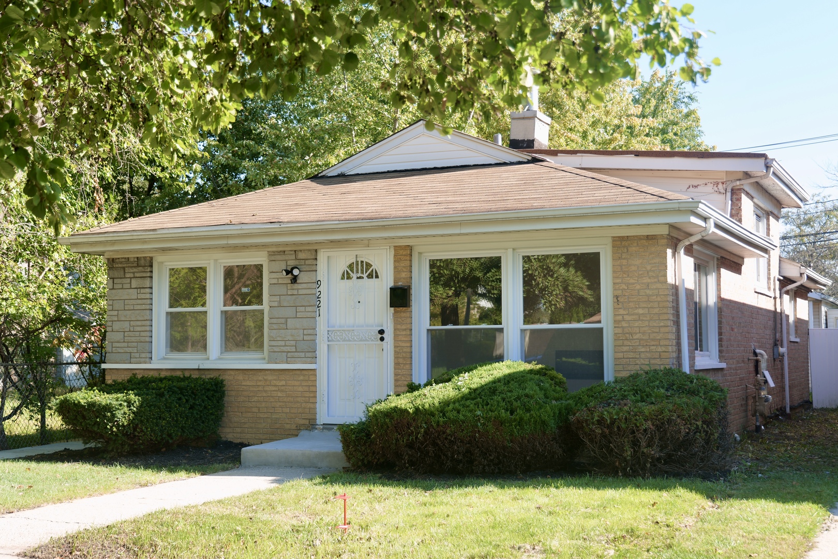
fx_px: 1047
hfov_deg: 43.6
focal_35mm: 45
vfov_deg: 29.9
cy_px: 280
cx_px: 419
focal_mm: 45
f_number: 4
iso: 100
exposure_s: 1/50
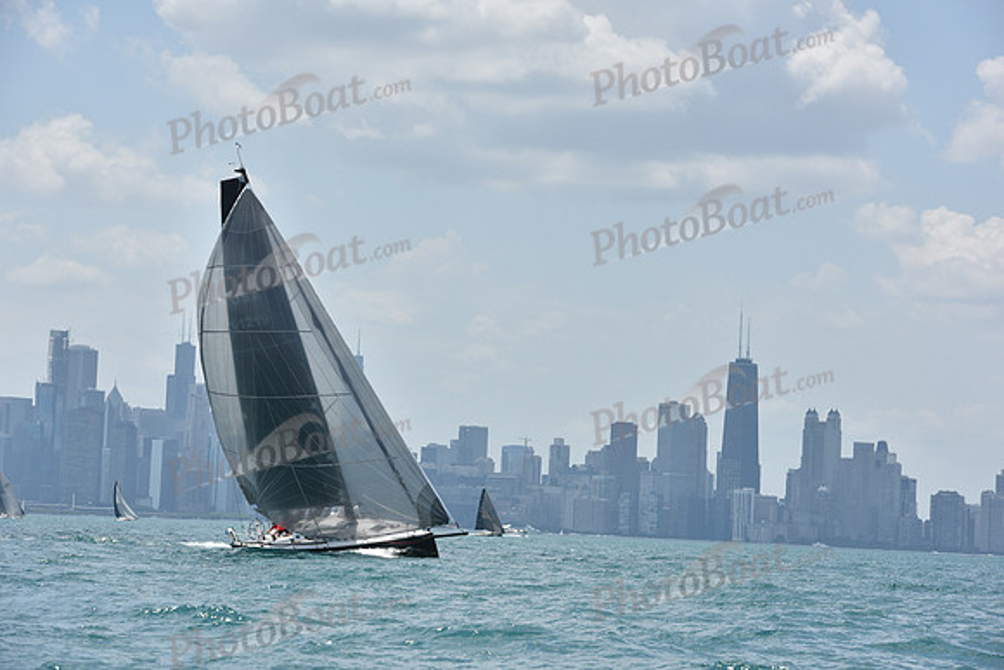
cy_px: 335
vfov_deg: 11.2
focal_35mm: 122
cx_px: 502
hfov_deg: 16.8
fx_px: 3403
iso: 250
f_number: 9
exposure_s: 1/1250
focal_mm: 122
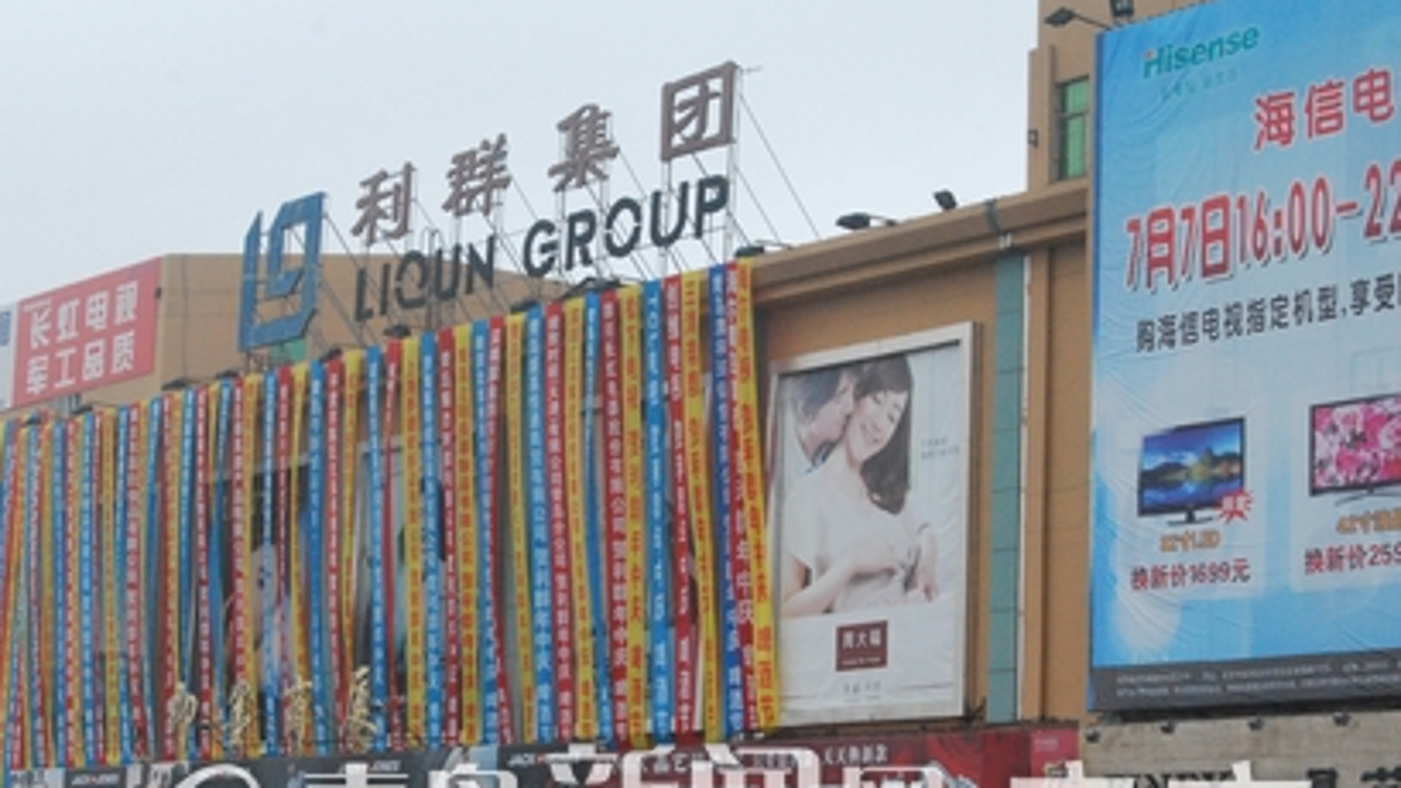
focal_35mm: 87
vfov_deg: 14.0
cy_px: 461
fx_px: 3218
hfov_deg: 24.5
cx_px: 558
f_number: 16
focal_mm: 45
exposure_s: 1/1000
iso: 1600
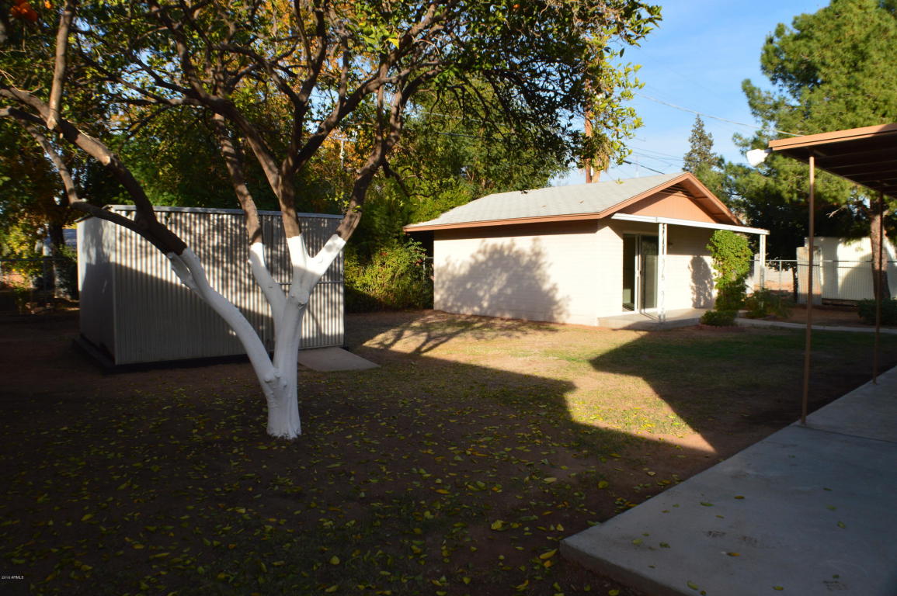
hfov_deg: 62.0
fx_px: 747
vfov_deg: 43.5
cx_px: 448
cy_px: 298
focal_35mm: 30
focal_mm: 20
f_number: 10
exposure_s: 1/320
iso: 400
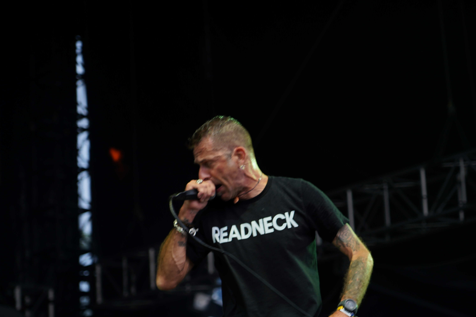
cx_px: 270
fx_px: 1811
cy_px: 192
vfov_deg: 10.0
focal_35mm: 137
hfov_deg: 15.0
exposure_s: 1/125
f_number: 4
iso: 200
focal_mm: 105
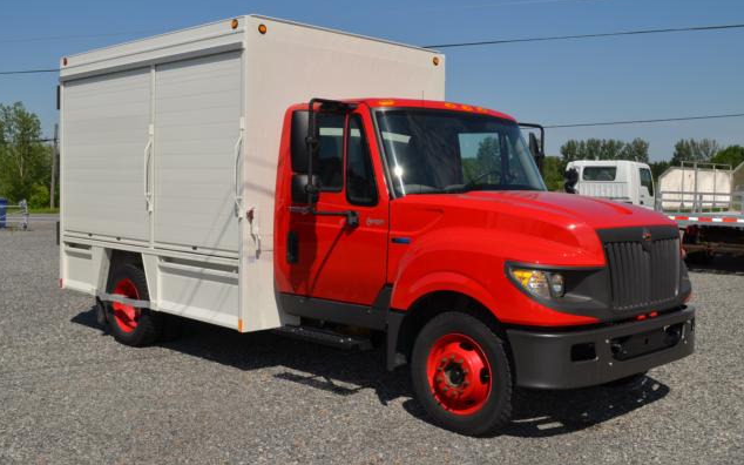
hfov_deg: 49.3
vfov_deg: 32.0
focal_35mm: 40
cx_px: 370
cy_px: 226
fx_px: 811
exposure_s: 1/200
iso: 100
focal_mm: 26
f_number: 14
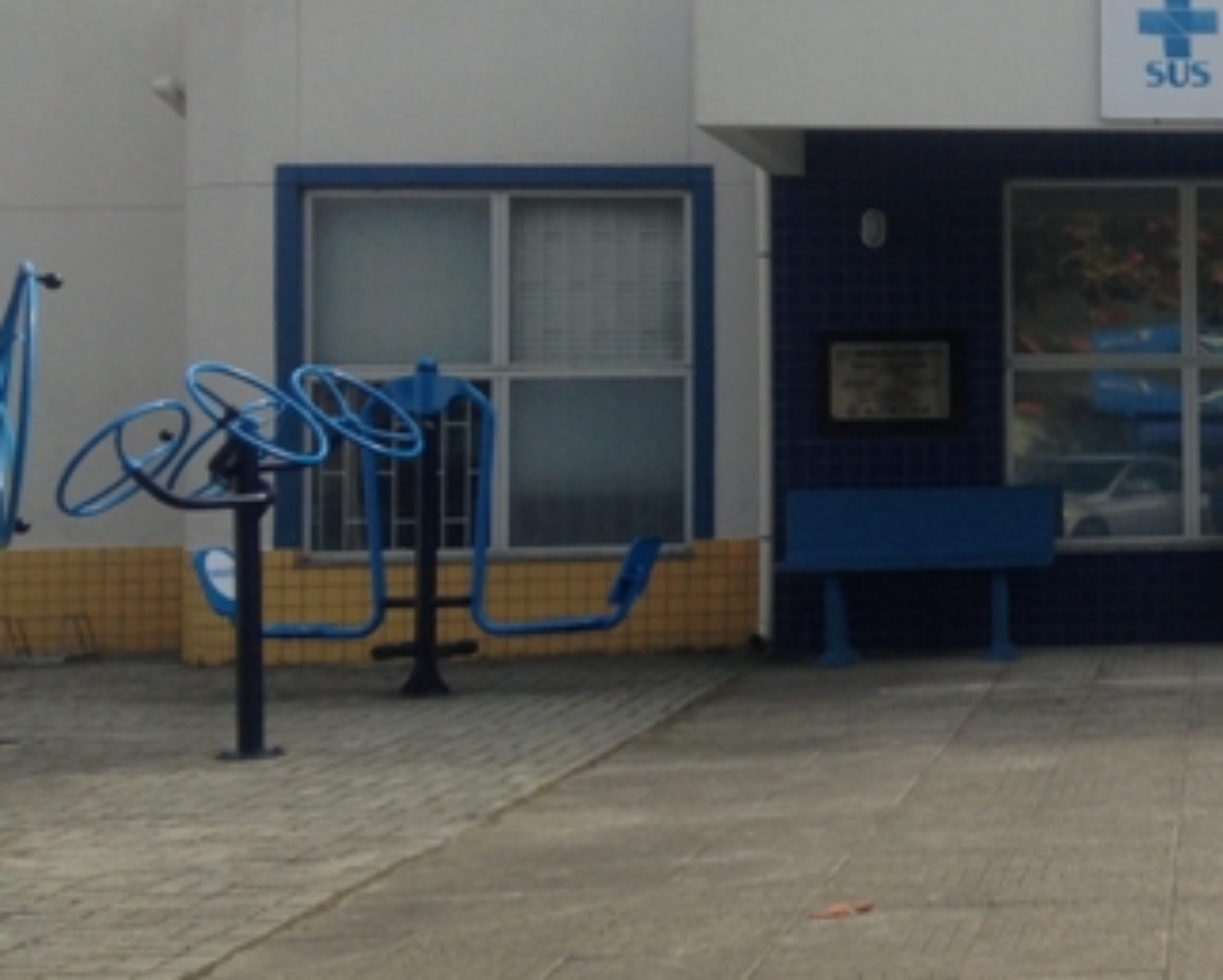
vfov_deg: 19.2
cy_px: 349
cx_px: 1512
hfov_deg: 21.9
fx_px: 2897
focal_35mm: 80
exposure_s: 1/919
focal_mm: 4.1
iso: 50
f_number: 2.4
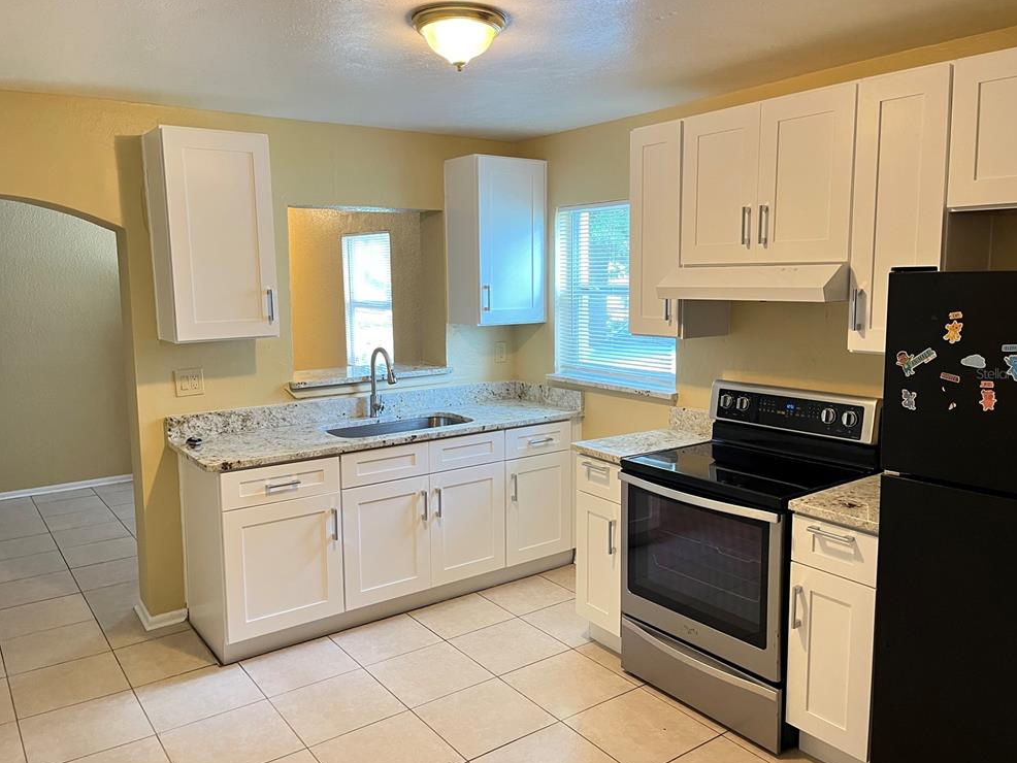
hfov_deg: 65.3
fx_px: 793
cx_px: 511
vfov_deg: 51.4
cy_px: 373
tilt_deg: -7.6
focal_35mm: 27
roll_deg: +0.7
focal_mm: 5.1
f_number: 1.6
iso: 320
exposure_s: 1/60
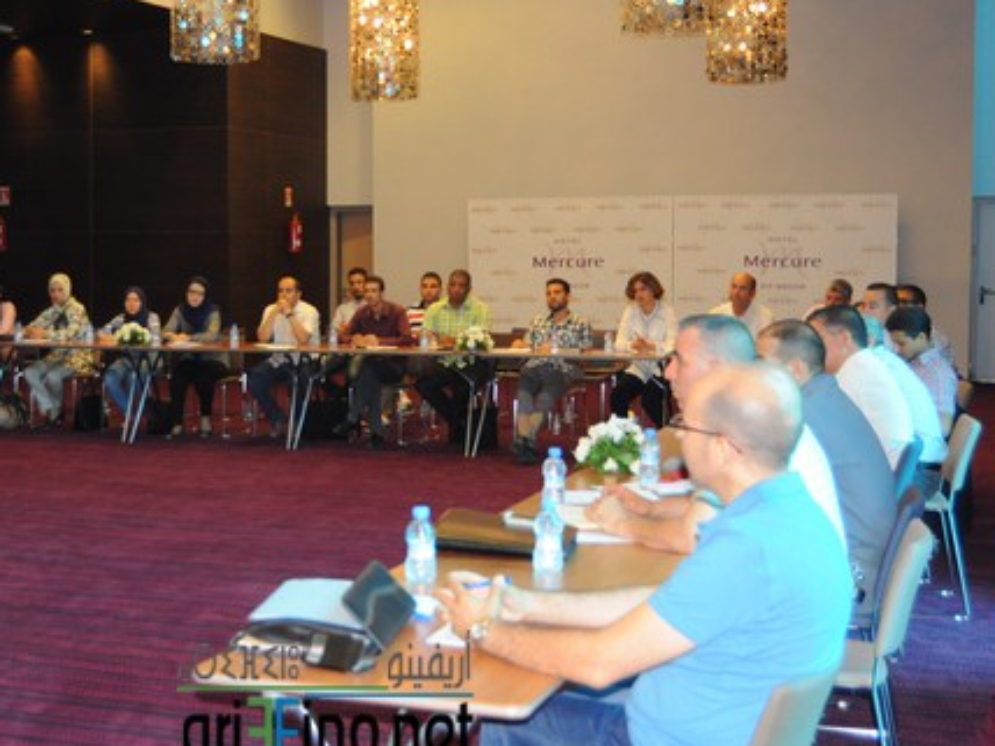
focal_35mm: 56
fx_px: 1610
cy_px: 333
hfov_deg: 34.0
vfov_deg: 26.1
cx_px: 325
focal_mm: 26
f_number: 4
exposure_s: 1/60
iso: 800
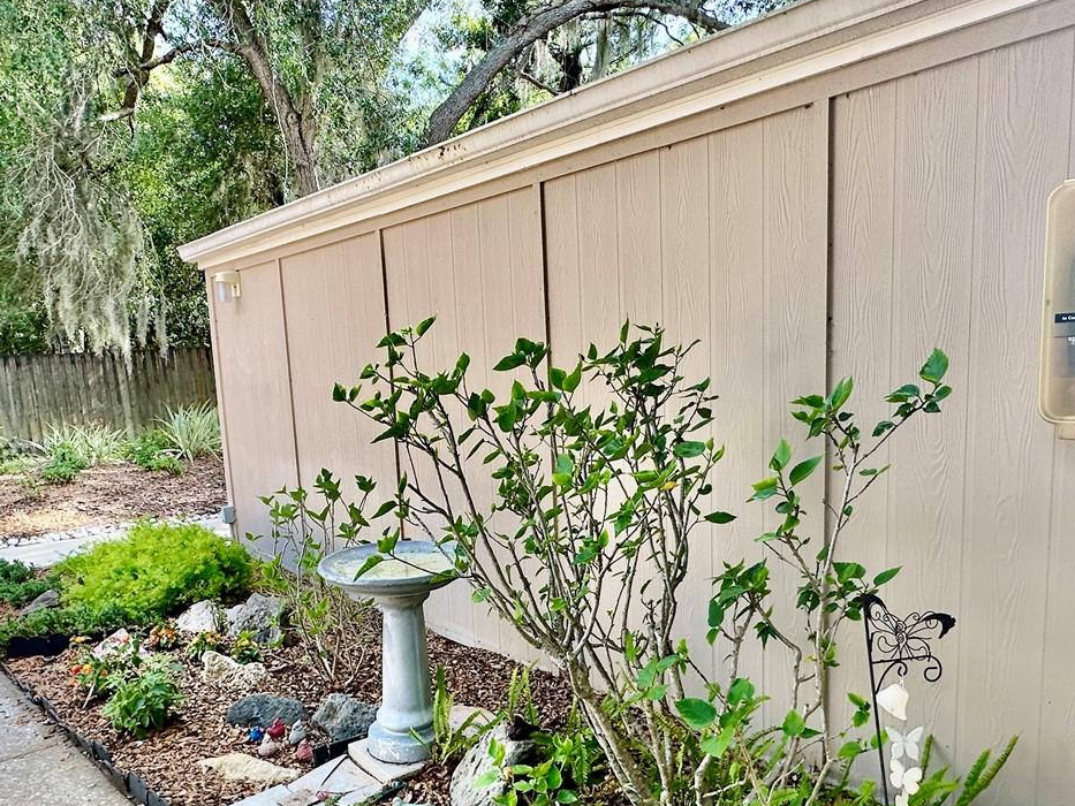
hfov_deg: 71.5
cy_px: 679
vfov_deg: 52.0
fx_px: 745
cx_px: 492
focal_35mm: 24
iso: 40
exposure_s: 1/180
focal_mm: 2.22
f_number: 2.2
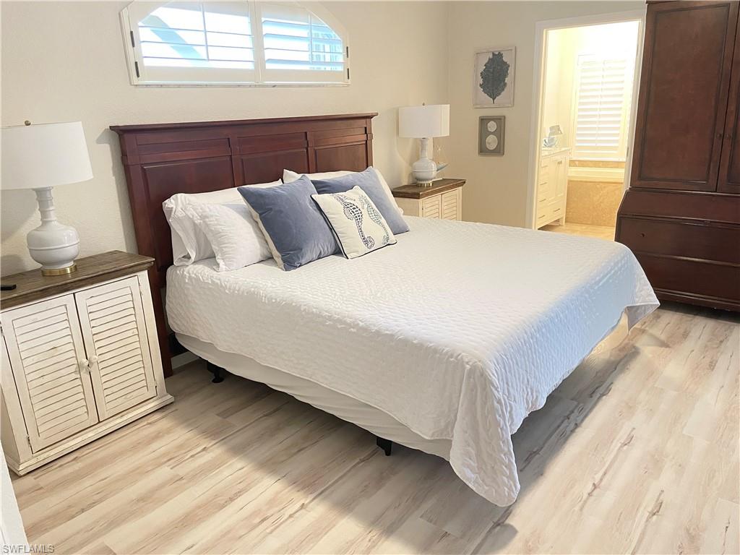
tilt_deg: -17.0
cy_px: 278
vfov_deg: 53.1
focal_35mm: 26
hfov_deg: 67.3
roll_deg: +2.3
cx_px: 370
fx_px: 556
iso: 400
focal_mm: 4.2
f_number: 1.6
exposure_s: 1/40
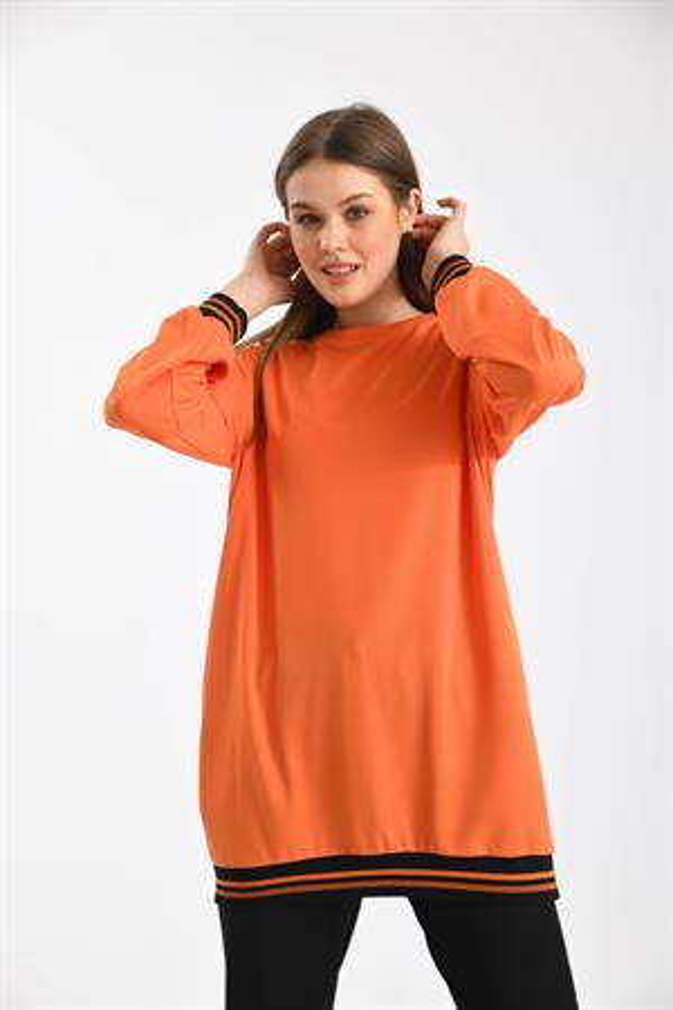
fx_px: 1907
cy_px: 505
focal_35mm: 68
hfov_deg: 20.0
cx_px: 336
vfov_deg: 29.7
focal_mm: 68
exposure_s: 1/160
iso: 100
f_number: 7.1
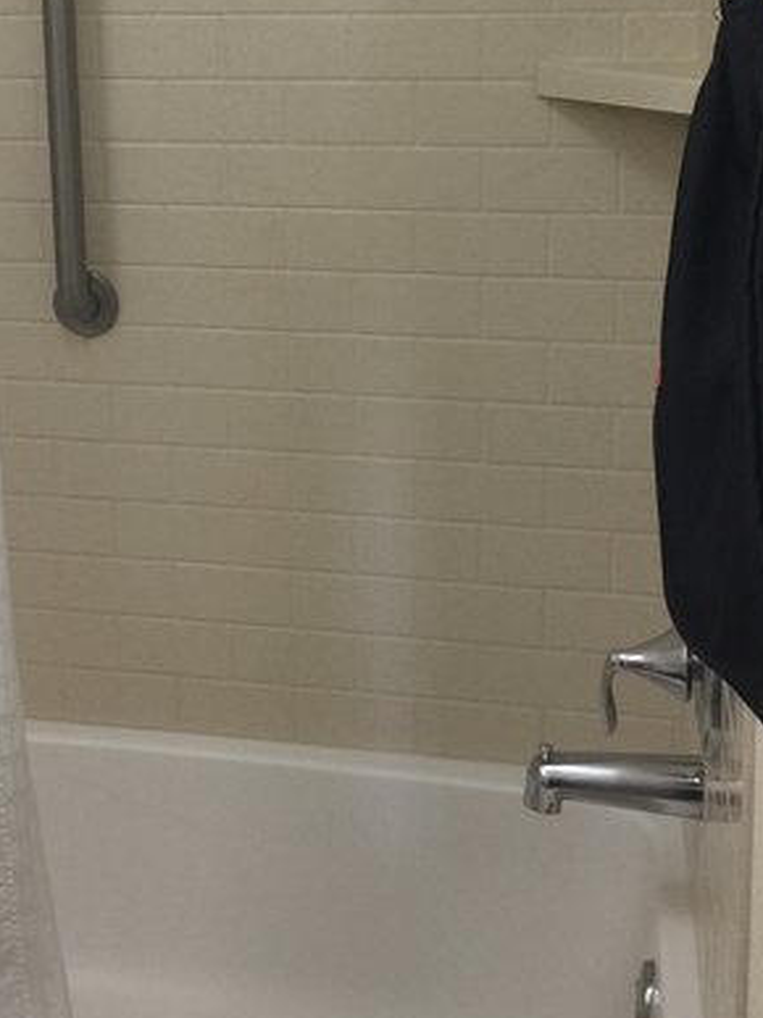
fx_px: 1764
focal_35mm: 60
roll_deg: +2.6
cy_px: 216
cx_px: 153
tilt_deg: -12.0
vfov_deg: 31.4
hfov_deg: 24.0
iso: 50
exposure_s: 1/15
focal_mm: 4.15
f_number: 2.2
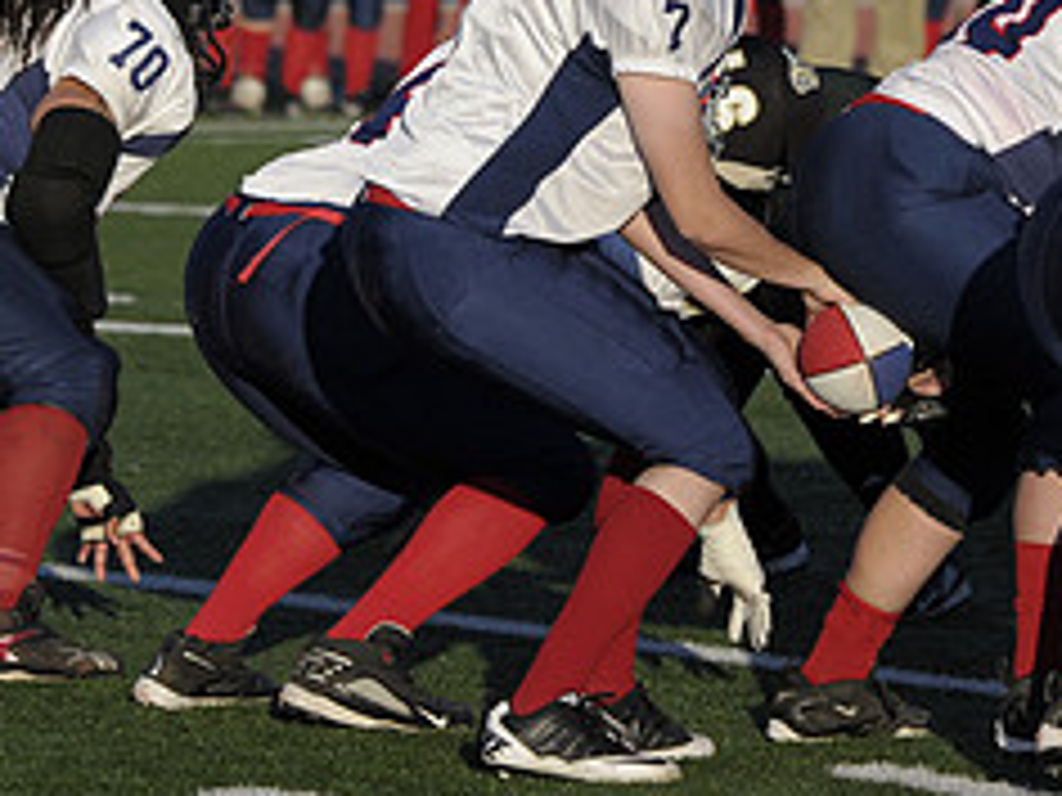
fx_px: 16690
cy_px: 162
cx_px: 765
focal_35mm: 544
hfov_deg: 3.6
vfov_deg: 2.7
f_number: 8
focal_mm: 230
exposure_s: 1/1000
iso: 400
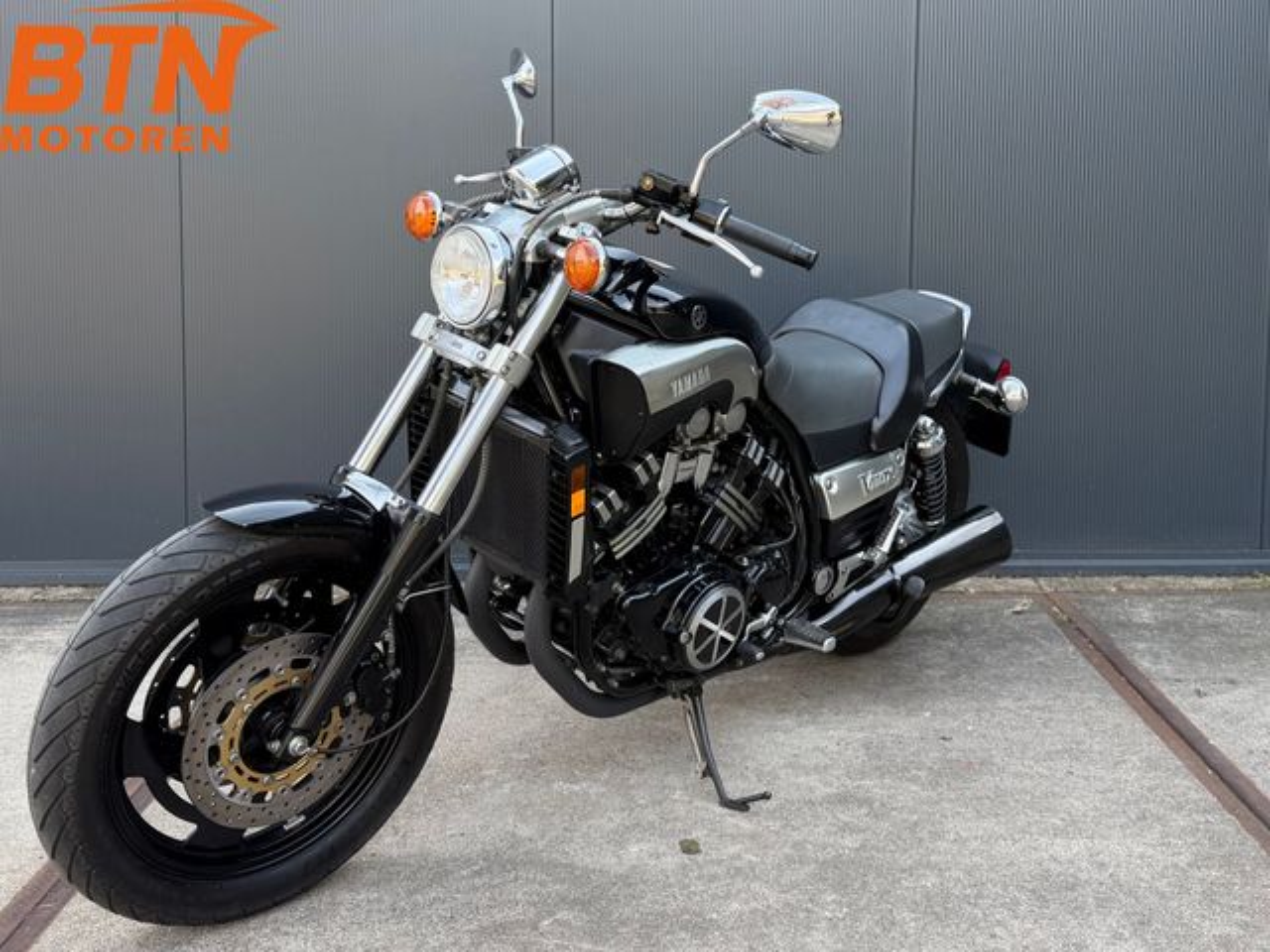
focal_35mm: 24
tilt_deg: -4.1
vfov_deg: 56.8
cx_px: 635
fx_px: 881
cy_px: 476
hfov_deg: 71.6
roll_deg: +0.0
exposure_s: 1/231
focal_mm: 6.76
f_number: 1.78
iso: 80
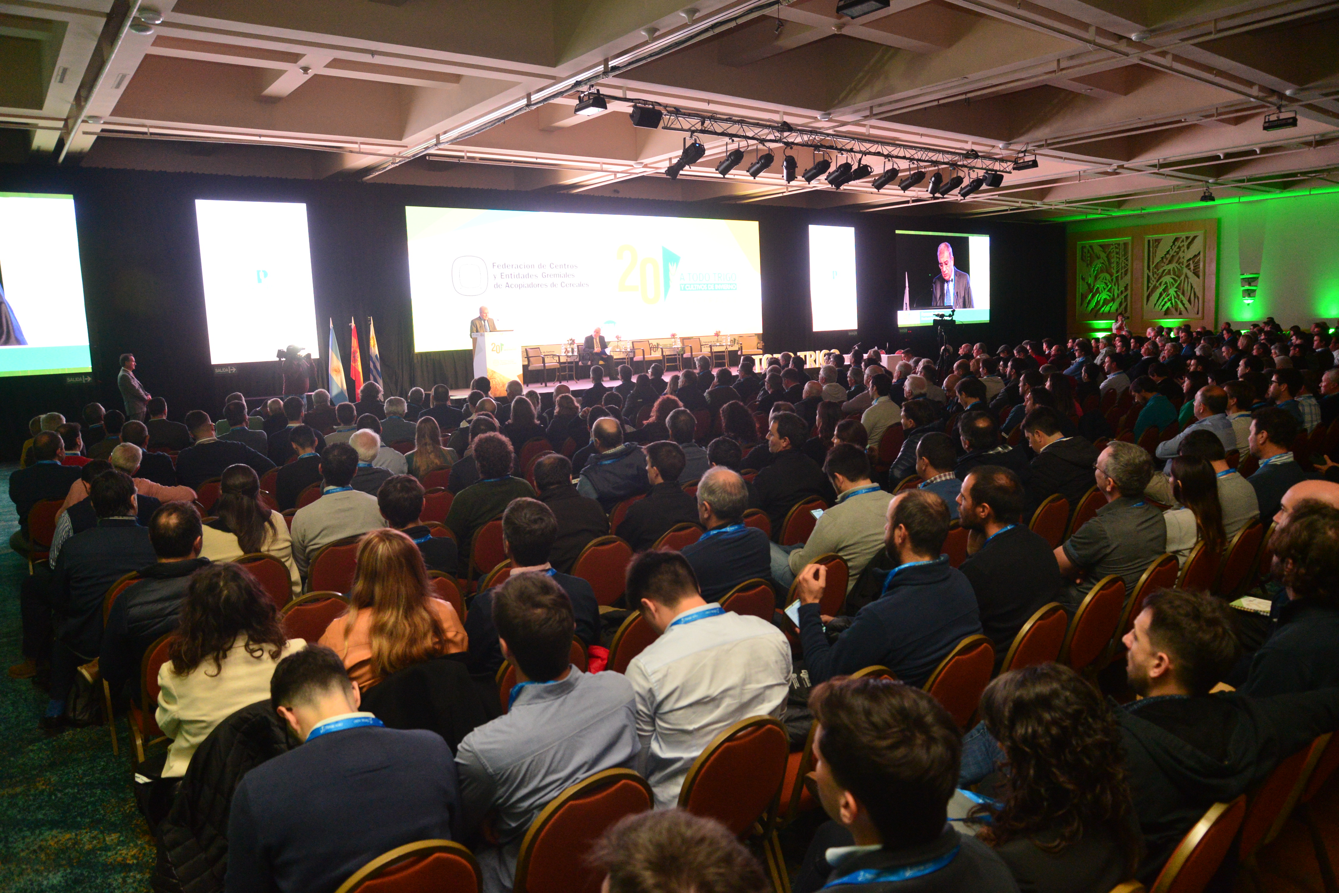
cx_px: 670
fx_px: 893
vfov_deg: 53.1
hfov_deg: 73.7
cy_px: 446
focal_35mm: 24
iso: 3200
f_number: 4.5
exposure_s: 1/50
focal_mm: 24
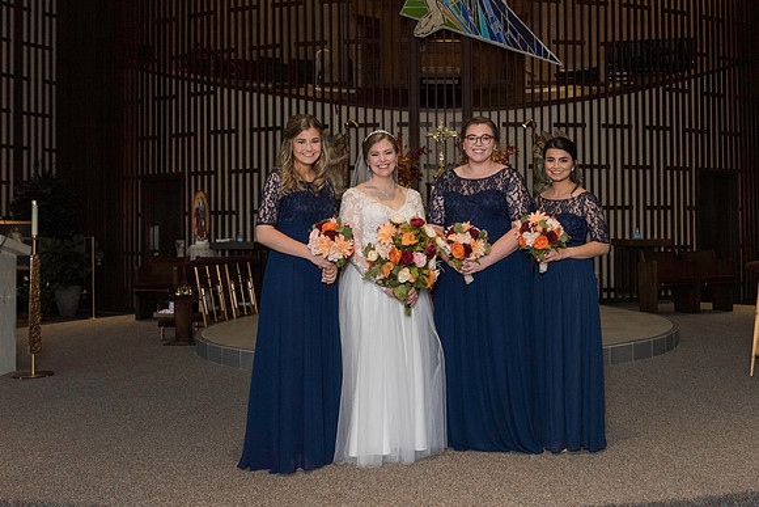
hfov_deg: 47.9
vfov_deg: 33.3
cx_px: 483
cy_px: 211
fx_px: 844
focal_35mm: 40
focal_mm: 29
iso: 1250
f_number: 6.3
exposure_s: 1/160
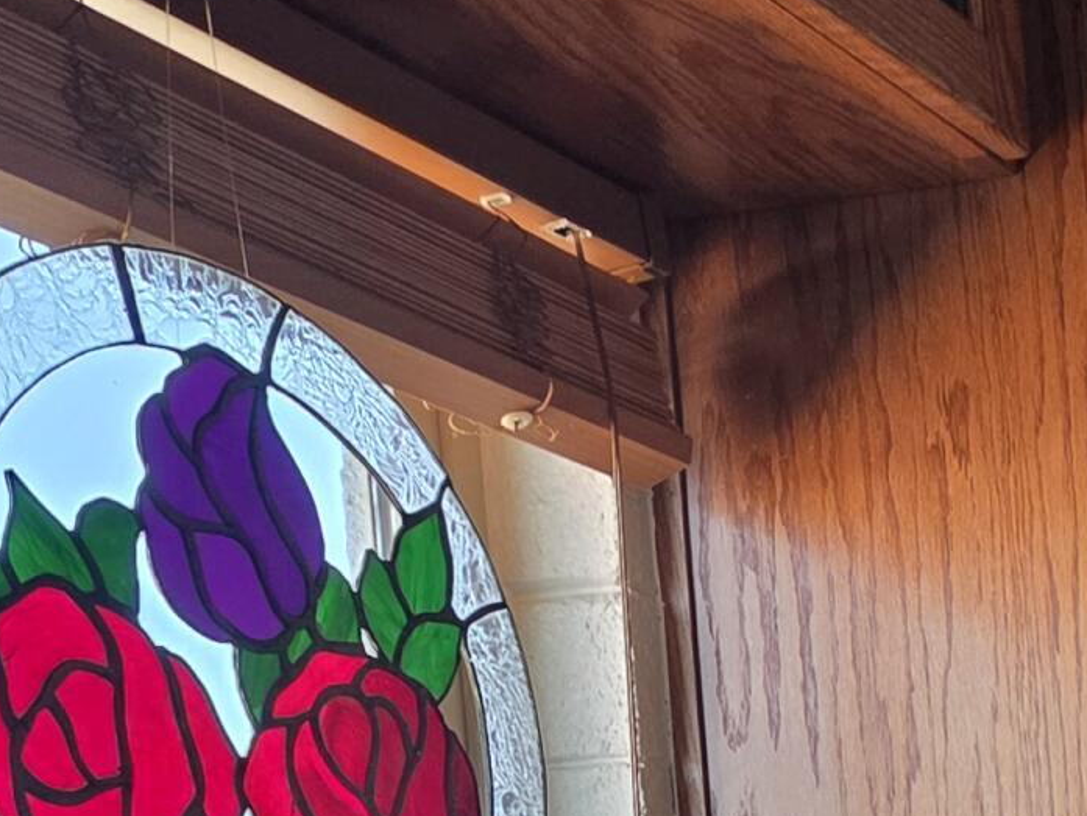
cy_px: 1470
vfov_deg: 13.4
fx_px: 3109
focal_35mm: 99
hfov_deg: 17.3
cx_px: 1769
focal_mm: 5.4
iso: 160
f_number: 1.8
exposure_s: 1/180
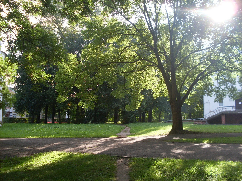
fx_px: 266
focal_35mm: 38
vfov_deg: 37.7
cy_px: 90
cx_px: 121
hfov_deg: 49.0
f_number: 2.8
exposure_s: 1/180
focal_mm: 6.3
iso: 80
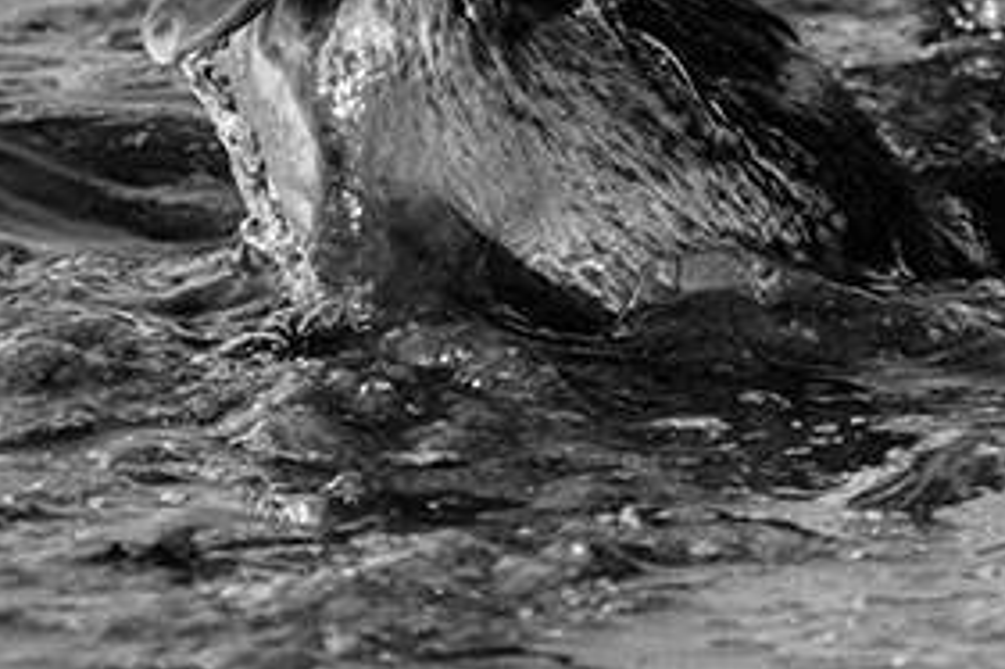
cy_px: 156
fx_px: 42184
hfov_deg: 1.4
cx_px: 826
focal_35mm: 1512
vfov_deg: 0.9
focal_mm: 850
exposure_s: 1/4000
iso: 6400
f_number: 12
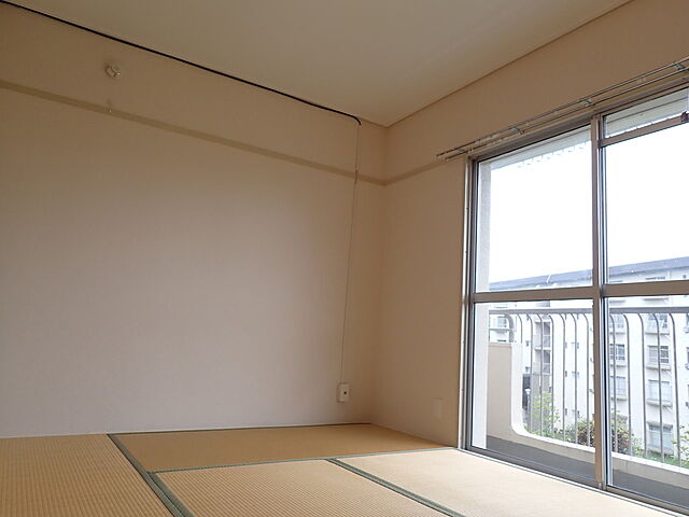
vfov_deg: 54.9
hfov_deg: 69.4
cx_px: 344
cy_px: 258
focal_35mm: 25
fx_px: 498
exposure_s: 1/100
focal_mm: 4.5
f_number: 2.8
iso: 100
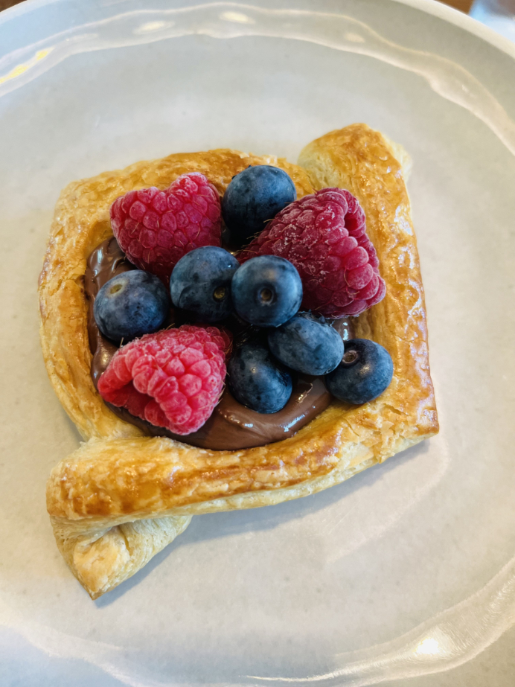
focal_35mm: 26
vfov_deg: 67.3
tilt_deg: -66.2
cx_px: 258
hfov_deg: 53.1
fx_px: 516
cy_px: 344
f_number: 1.6
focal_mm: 5.1
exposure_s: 1/60
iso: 160
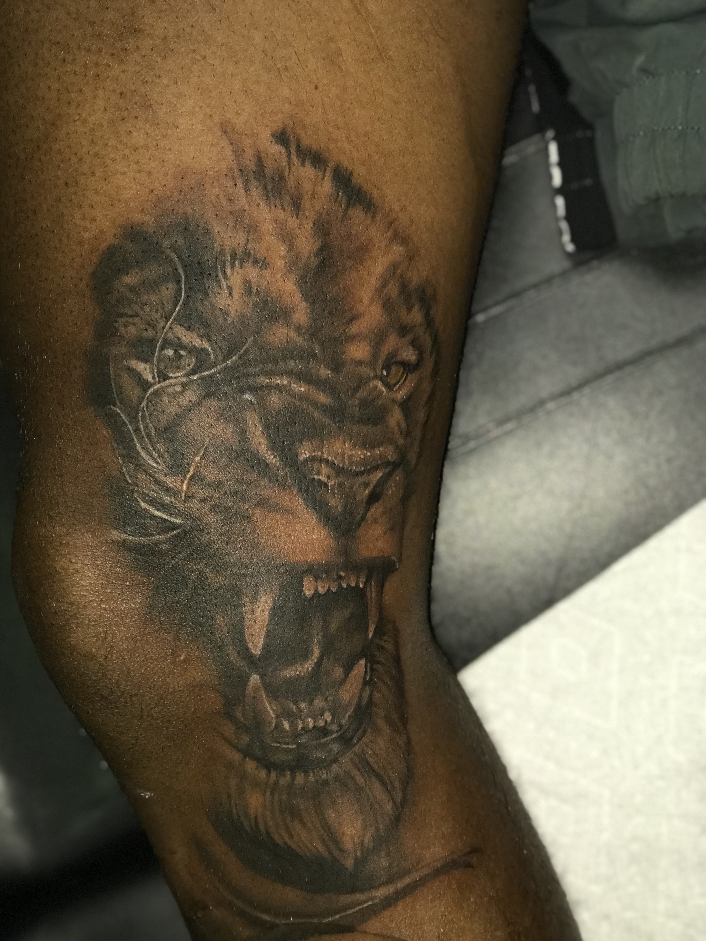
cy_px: 488
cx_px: 338
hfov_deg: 23.6
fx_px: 1686
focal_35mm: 62
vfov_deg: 31.2
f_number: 2.8
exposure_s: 1/60
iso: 160
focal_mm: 6.6
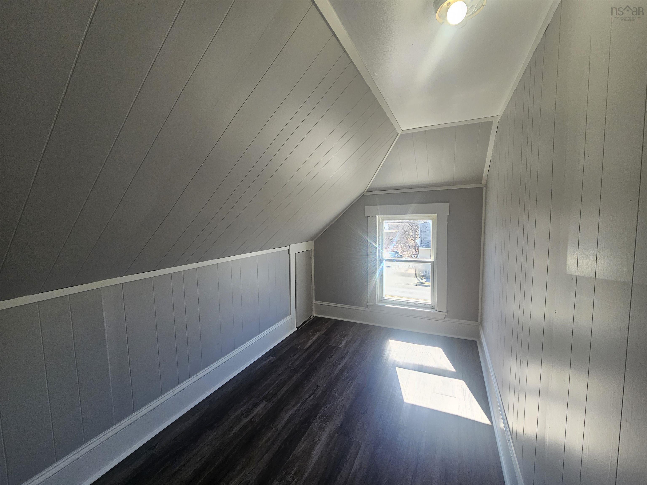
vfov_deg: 89.9
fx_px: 243
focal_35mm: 13
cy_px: 242
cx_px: 324
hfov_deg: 106.2
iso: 100
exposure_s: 1/207
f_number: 2.2
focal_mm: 2.2
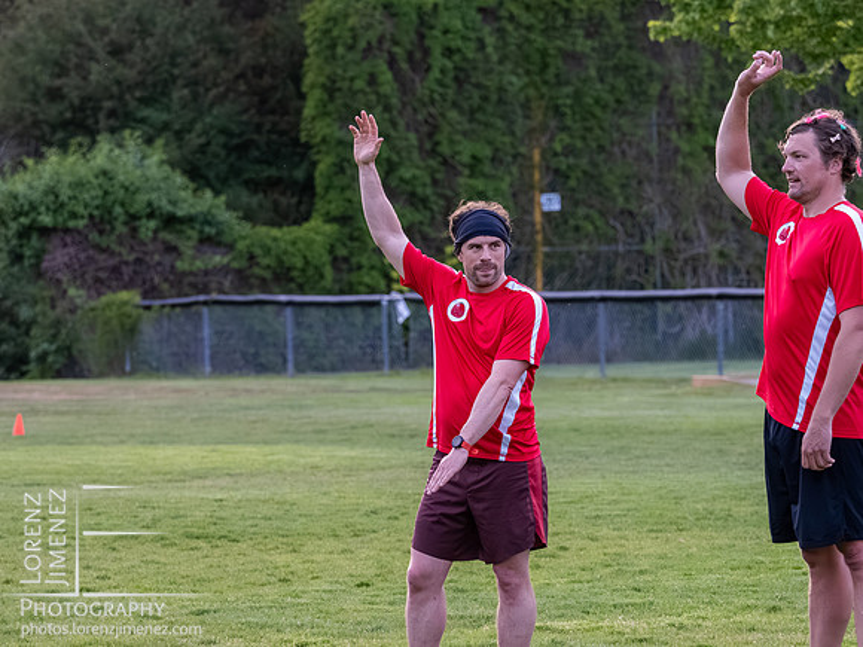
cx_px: 432
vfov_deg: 5.0
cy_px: 324
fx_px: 7479
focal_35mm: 300
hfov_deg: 6.6
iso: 4000
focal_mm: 150
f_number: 5.6
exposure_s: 1/1000
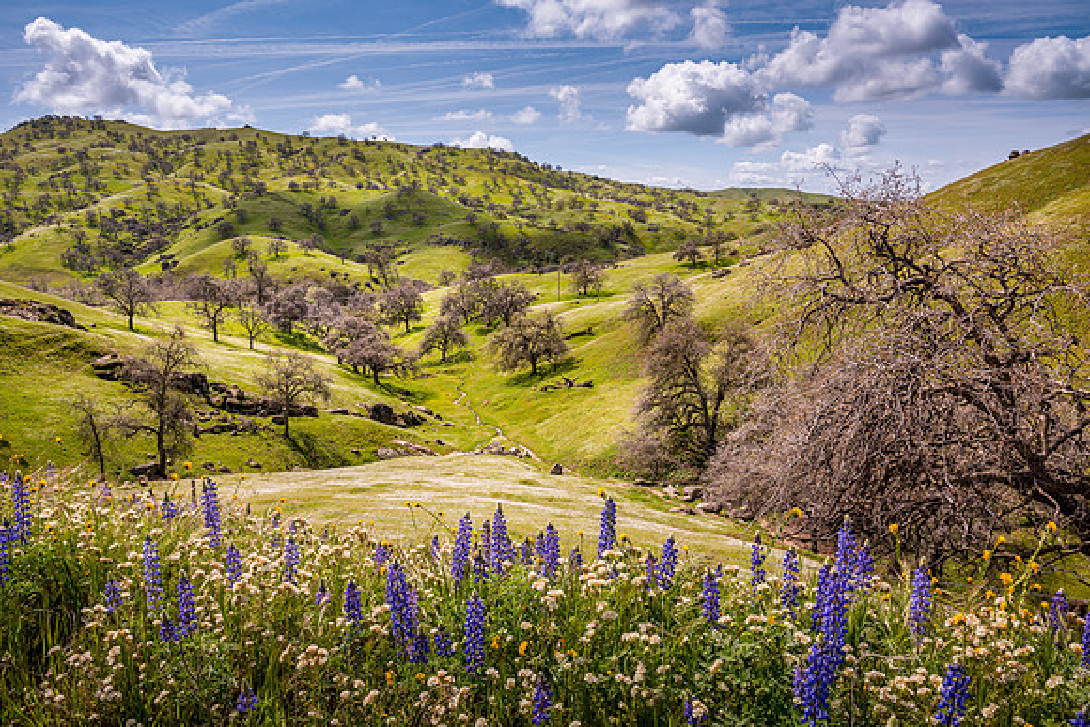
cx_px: 545
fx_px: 772
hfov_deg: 70.4
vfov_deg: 50.4
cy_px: 364
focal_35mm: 26
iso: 64
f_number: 13
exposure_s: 1/30
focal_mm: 25.5
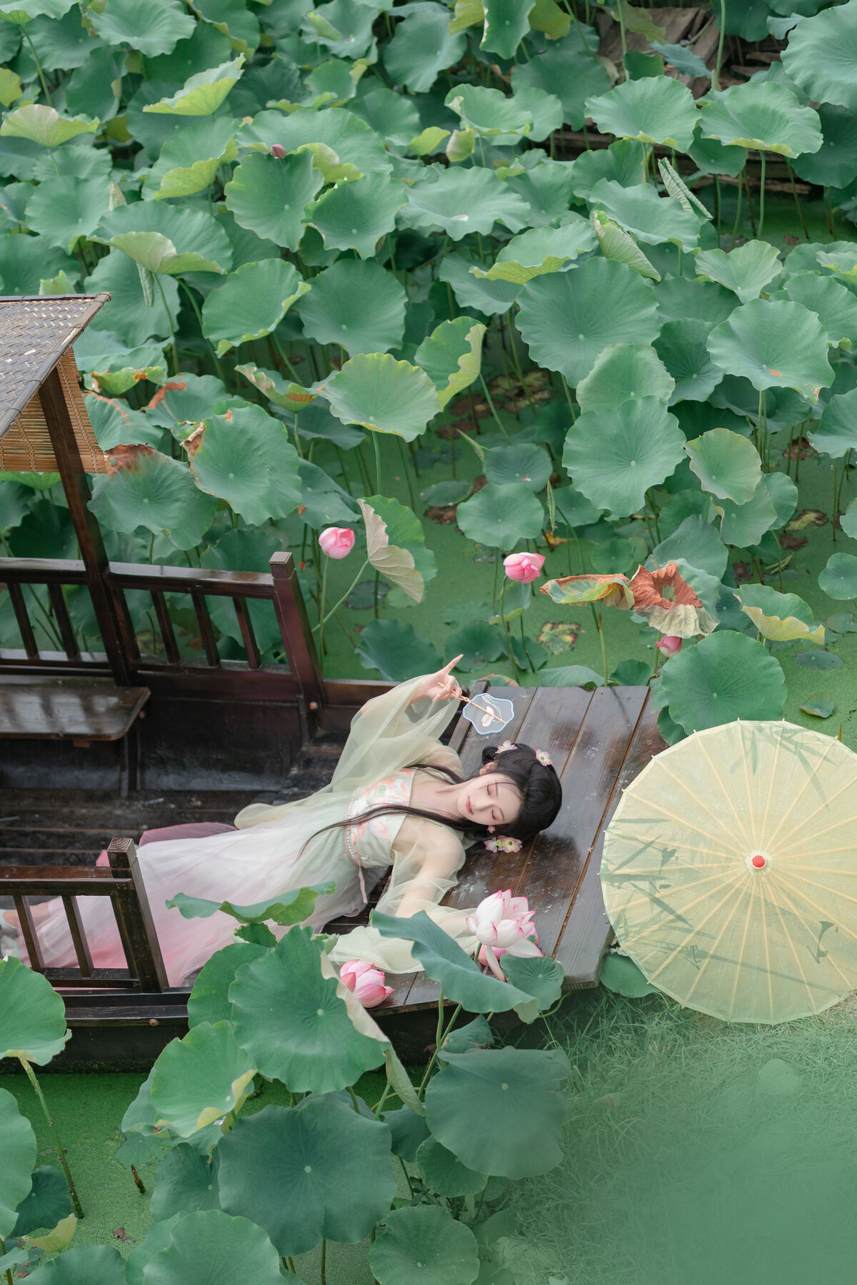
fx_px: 3035
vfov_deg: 23.9
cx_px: 428
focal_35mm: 85
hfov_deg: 16.1
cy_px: 642
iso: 100
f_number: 1.4
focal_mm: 85
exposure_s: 1/2500
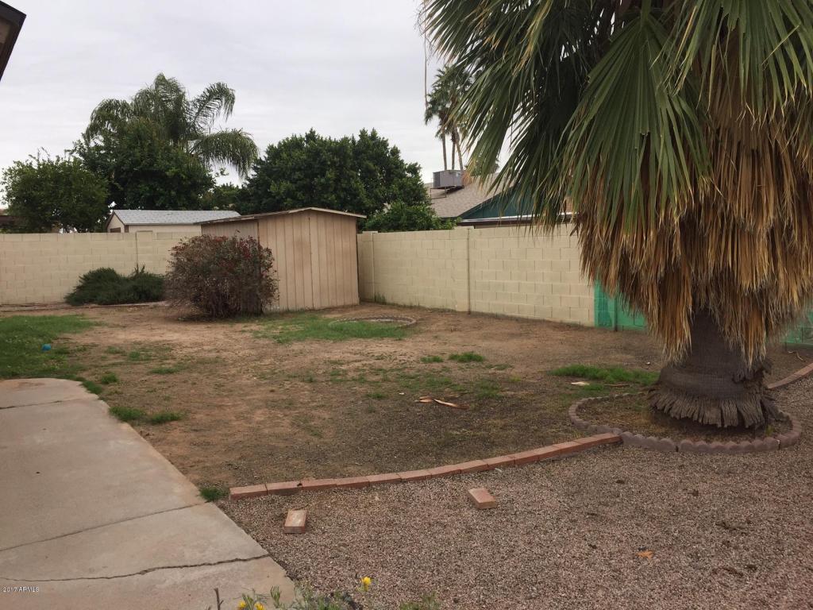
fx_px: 681
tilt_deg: -4.5
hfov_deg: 61.7
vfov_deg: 48.2
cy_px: 305
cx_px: 406
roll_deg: +0.4
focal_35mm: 29
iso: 32
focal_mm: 4.15
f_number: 2.2
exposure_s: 1/1721
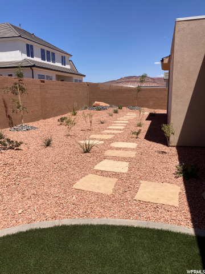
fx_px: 221
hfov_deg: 49.7
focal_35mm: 28
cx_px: 102
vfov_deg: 63.4
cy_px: 137
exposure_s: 1/3205
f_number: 1.8
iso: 20
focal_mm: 3.99
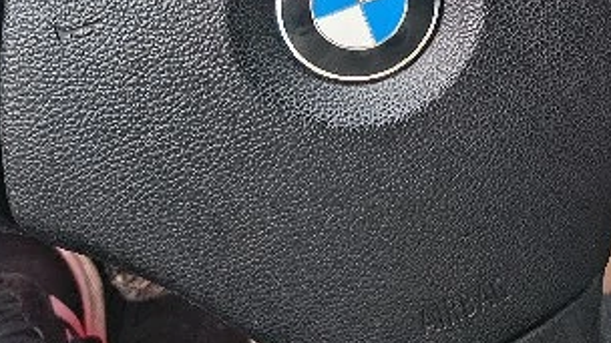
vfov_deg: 13.3
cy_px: -173
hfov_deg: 22.6
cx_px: 754
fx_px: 1393
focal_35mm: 86
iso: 347
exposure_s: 1/100
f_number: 1.8
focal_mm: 5.56
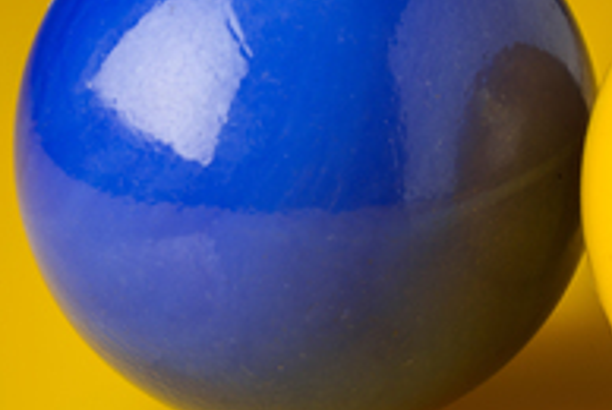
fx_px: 10505
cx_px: 877
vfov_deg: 2.2
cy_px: 221
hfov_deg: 3.3
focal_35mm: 617
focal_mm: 200
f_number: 22
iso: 100
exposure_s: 1/200
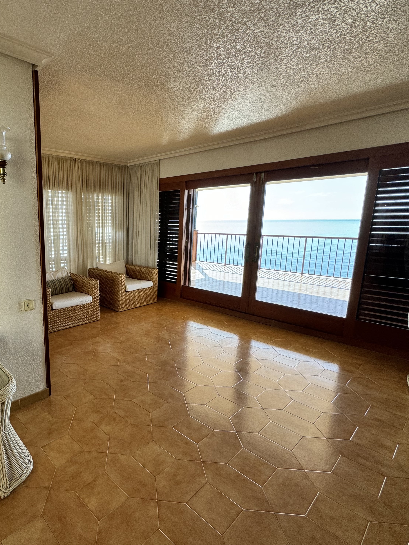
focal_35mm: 19
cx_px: 101
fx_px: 299
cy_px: 276
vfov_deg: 84.7
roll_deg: +0.8
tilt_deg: -9.6
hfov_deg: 64.4
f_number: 2.2
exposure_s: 1/99
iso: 80
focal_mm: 2.22
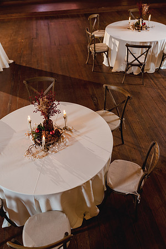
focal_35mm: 35
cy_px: 124
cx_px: 83
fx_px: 242
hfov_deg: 37.9
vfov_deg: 54.4
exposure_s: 1/60
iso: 400
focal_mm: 35
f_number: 2.5
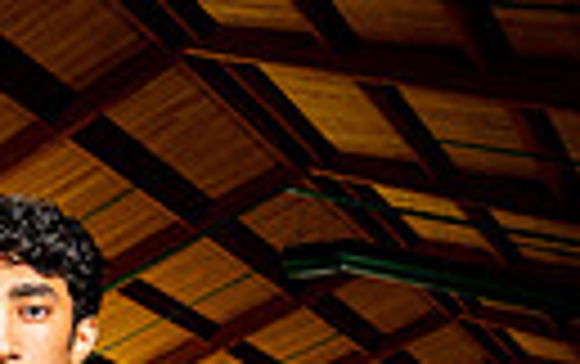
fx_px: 1345
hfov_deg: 23.6
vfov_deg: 12.3
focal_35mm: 85
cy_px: 867
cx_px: 45
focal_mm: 24
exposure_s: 1/125
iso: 500
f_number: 7.1
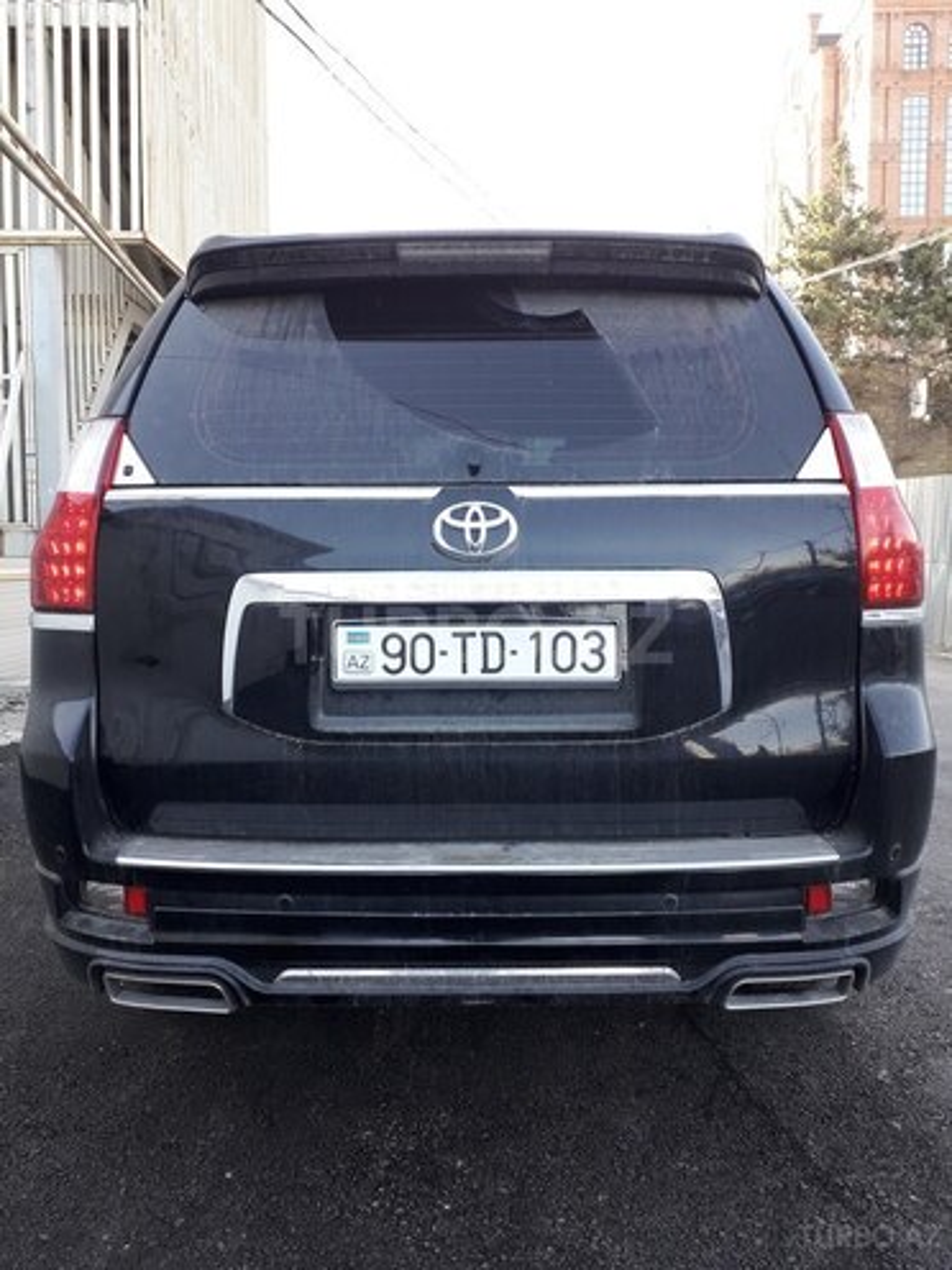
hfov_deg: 51.4
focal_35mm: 27
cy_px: 635
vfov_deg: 65.3
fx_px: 990
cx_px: 476
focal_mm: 3.6
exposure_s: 1/100
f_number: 1.9
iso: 50
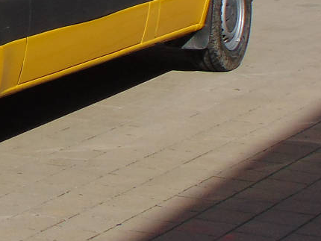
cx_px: -210
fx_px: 1726
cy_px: -152
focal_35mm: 186
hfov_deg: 10.2
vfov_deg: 7.8
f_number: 3.5
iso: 80
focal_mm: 9
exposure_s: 1/800
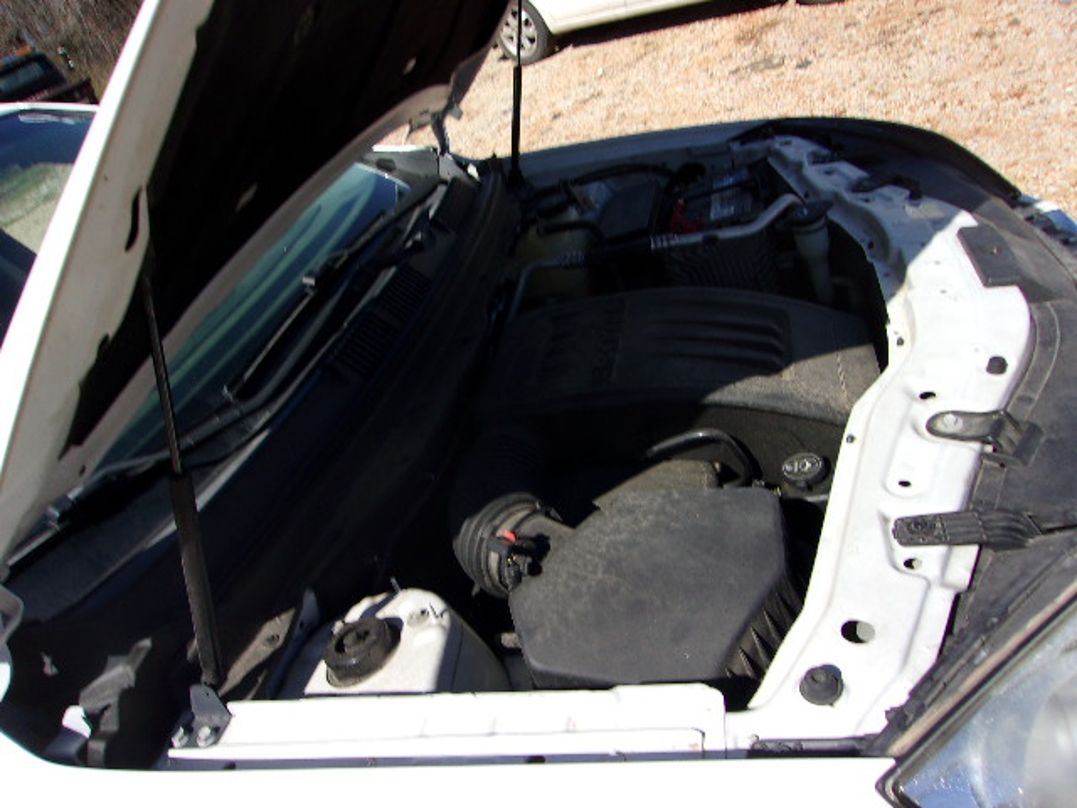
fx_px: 840
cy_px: 404
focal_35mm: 27
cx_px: 538
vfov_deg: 51.4
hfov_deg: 65.3
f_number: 10.4
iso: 80
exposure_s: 1/85
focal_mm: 4.9
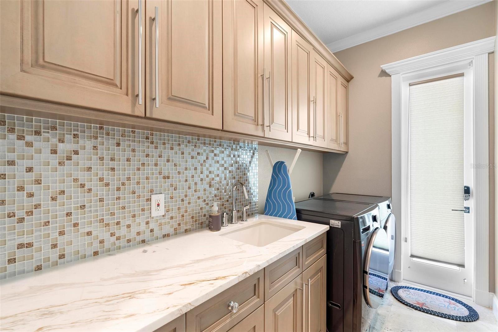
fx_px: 221
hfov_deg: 96.7
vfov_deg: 73.7
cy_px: 166
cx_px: 249
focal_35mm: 16
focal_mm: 16
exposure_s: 1/2.5
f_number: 8
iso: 800
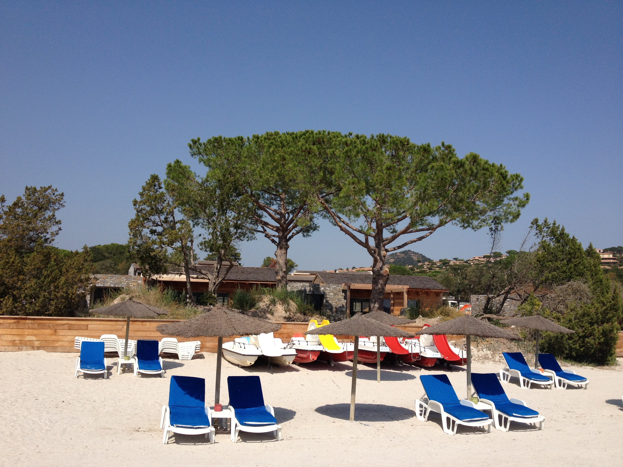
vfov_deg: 40.7
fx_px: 630
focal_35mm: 35
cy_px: 234
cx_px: 312
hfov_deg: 52.6
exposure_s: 1/2513
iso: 64
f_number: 2.4
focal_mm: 4.28
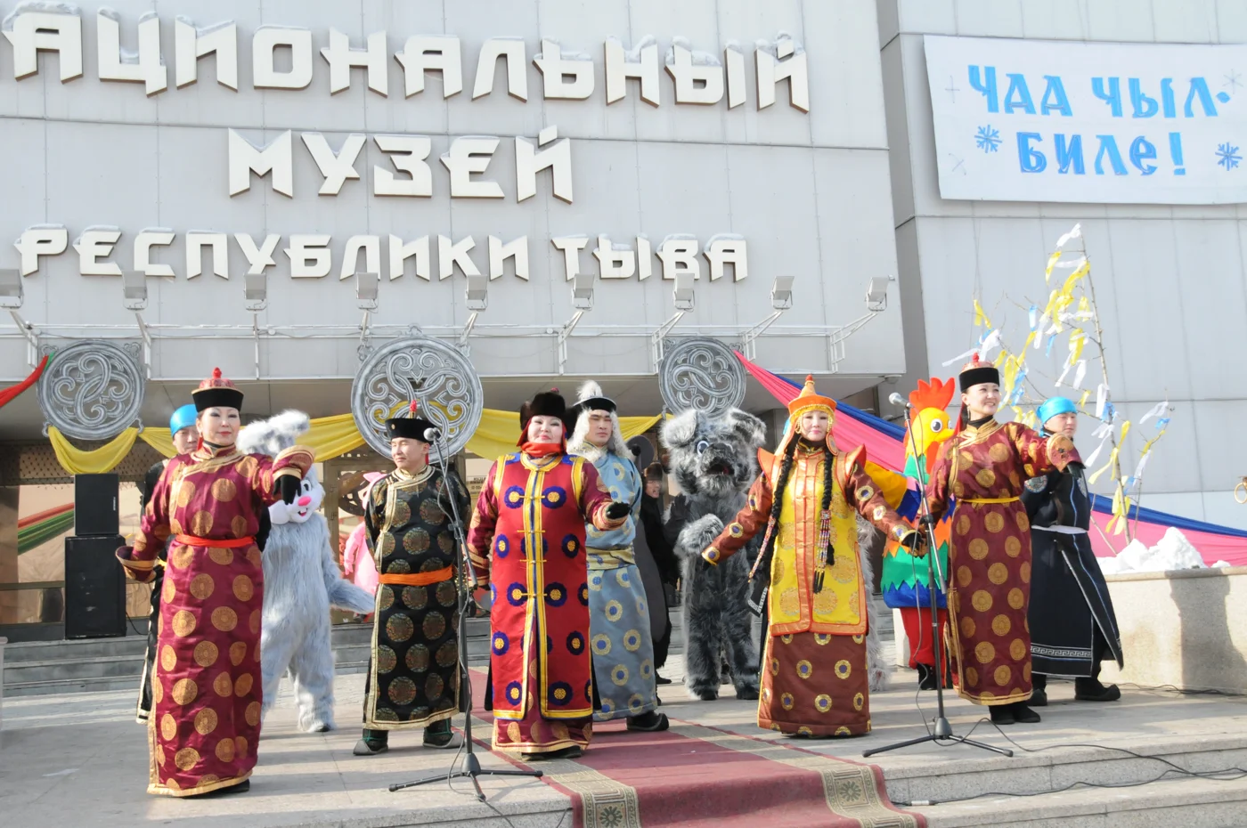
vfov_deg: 35.4
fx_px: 1297
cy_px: 414
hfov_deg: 51.3
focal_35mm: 38
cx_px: 624
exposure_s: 1/1250
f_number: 6.3
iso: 1250
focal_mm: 25
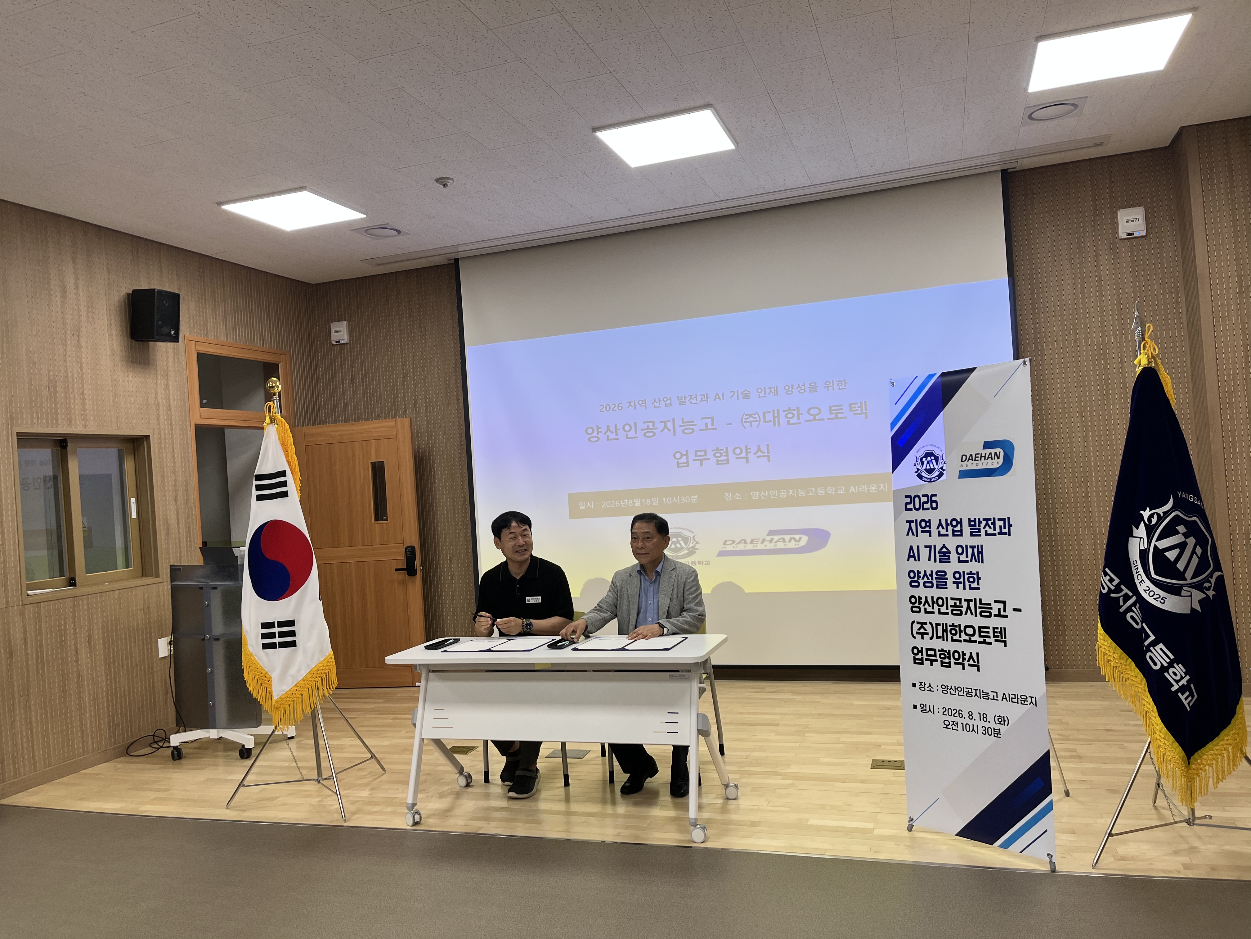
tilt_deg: +0.6
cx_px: 626
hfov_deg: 67.3
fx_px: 940
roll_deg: +4.4
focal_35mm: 26
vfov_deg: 53.1
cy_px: 470
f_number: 1.6
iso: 64
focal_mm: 5.1
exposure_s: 1/120
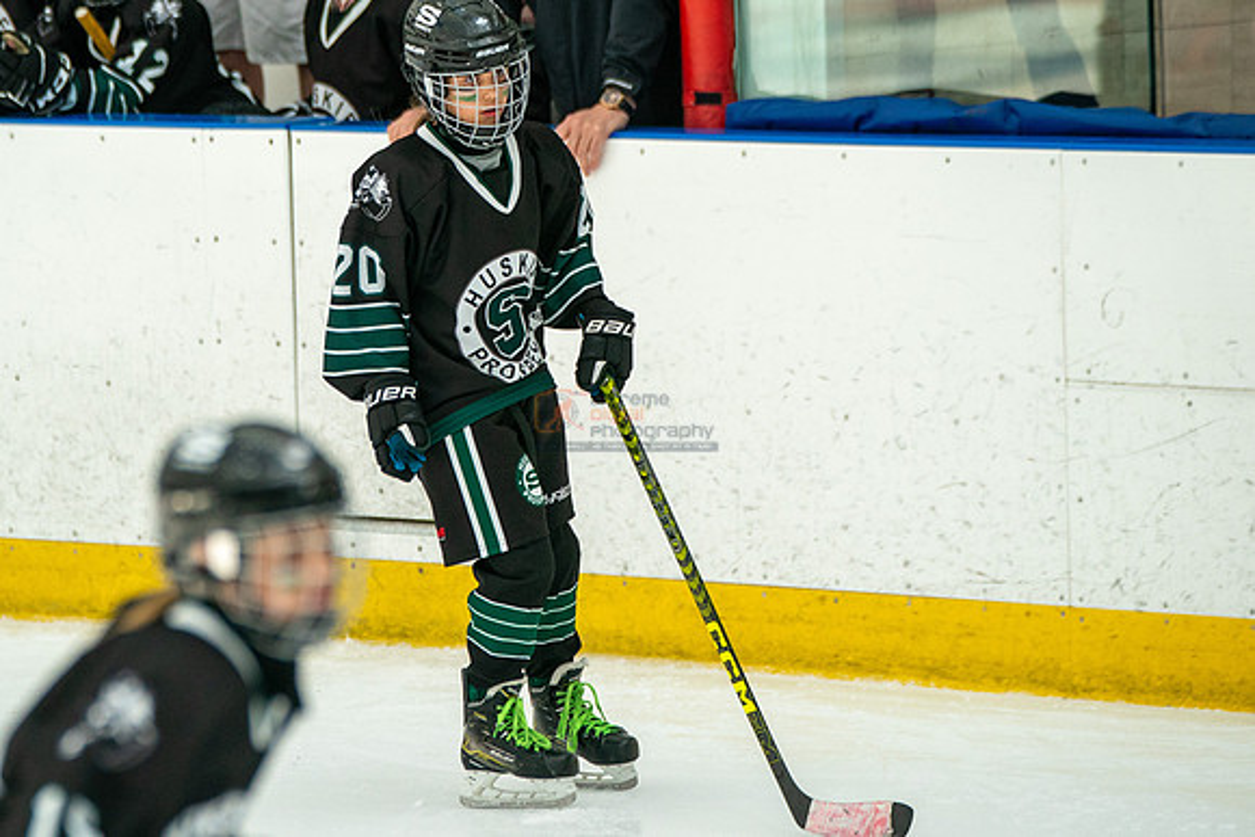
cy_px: 243
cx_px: 488
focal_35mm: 340
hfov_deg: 6.1
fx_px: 11864
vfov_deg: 4.0
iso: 1600
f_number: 3.5
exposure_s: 1/2500
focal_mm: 234
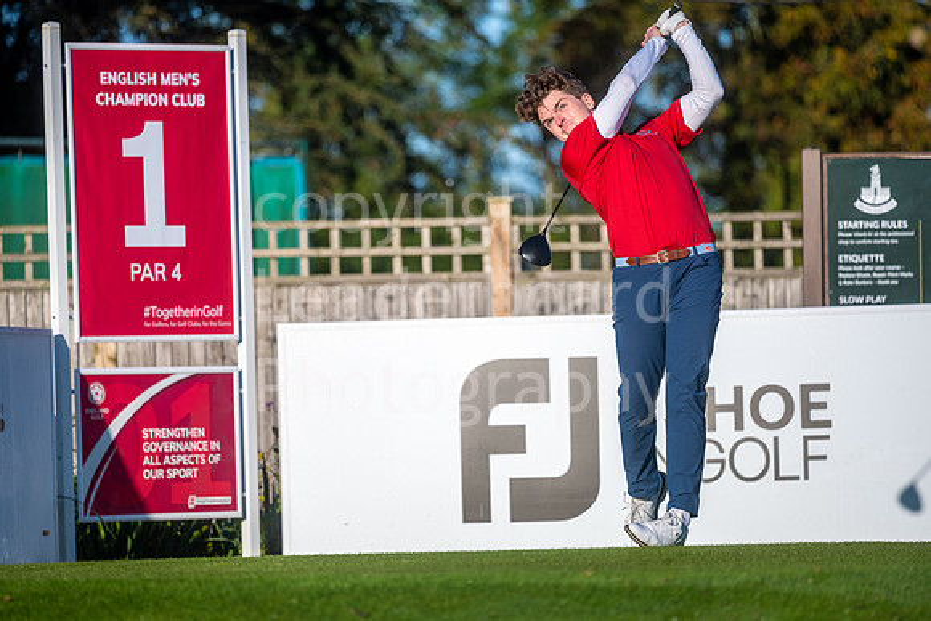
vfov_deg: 4.6
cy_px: 310
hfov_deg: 6.9
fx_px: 7760
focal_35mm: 300
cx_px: 466
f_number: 4
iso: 160
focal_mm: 300
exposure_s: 1/1600
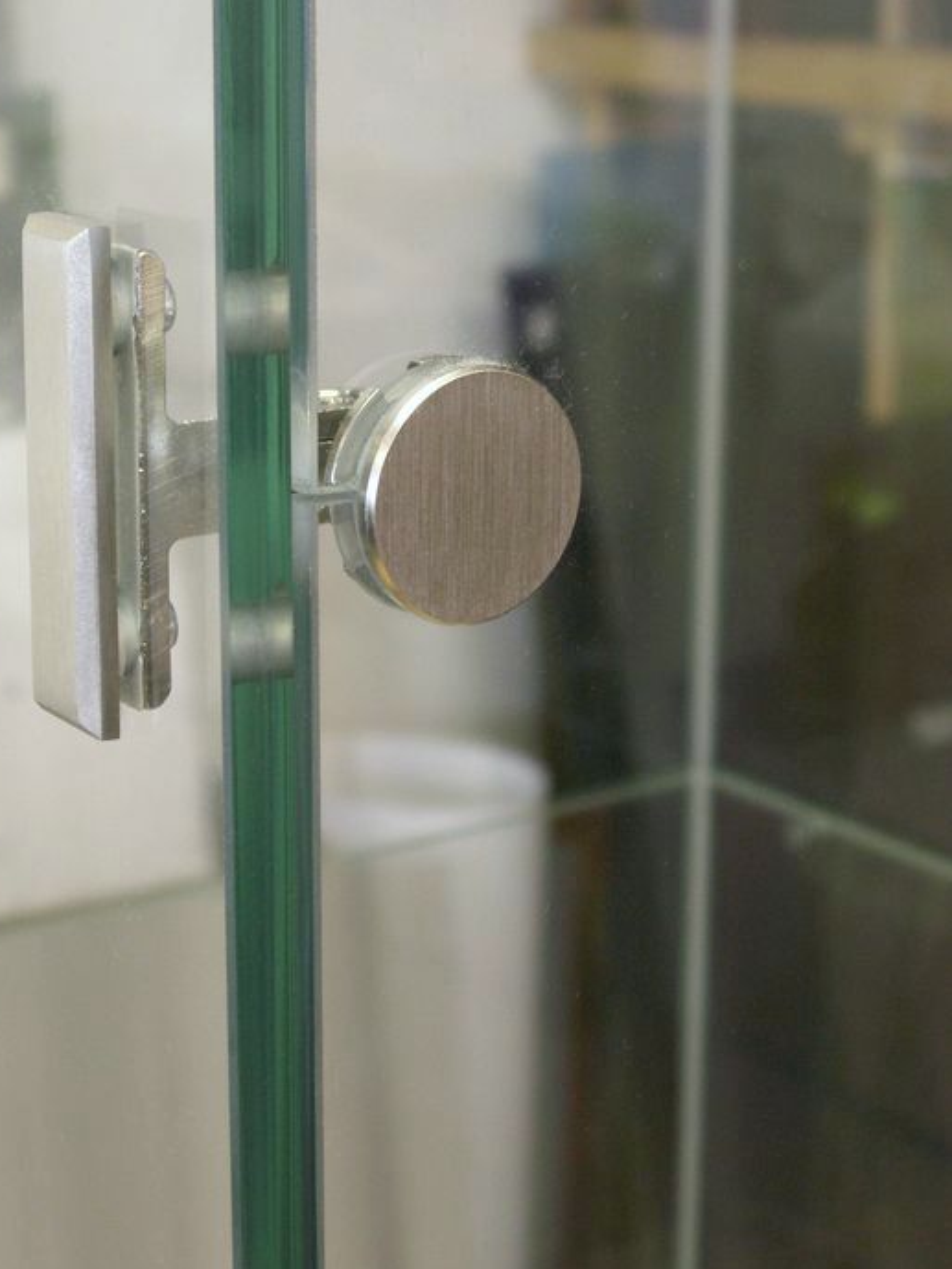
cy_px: 582
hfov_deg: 20.4
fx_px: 2639
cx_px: 407
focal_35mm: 72
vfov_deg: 27.0
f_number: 3.2
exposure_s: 1/13
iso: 160
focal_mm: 10.28
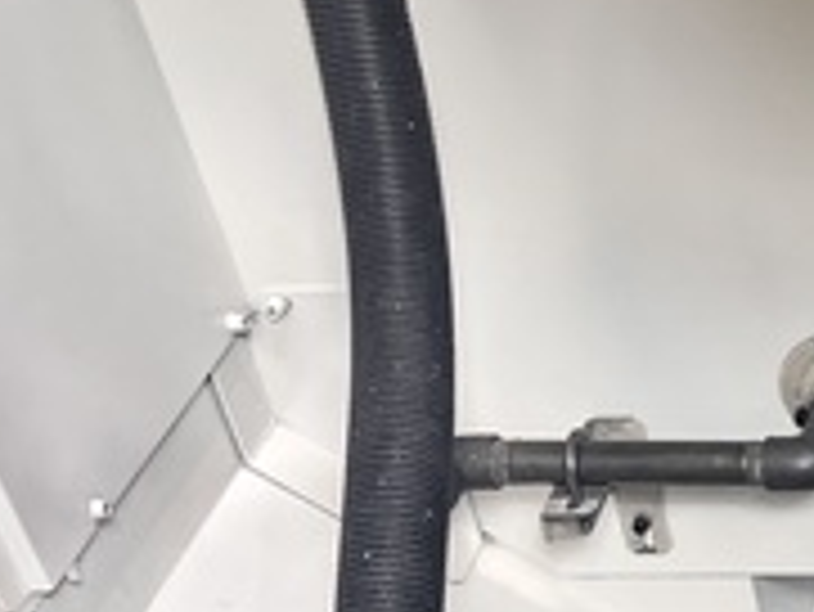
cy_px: 724
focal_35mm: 92
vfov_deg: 15.5
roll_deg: +2.1
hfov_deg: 18.8
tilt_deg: -41.3
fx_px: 2165
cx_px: 1223
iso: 125
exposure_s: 1/120
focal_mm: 5.1
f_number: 1.6
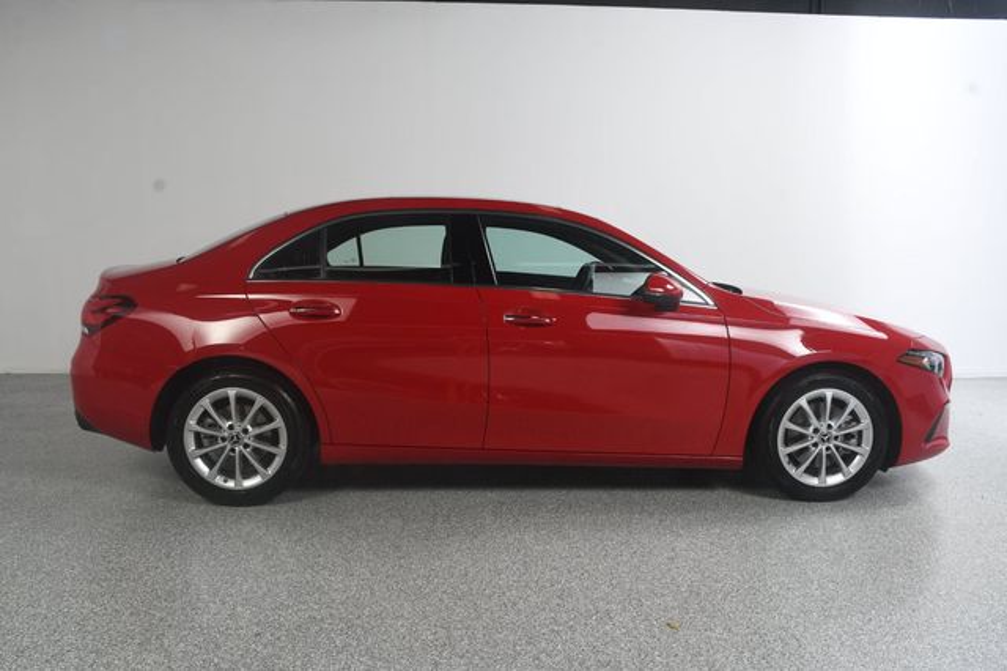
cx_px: 504
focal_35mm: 30
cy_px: 336
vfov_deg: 43.6
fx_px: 839
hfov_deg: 62.0
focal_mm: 20
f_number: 9
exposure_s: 1/160
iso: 100
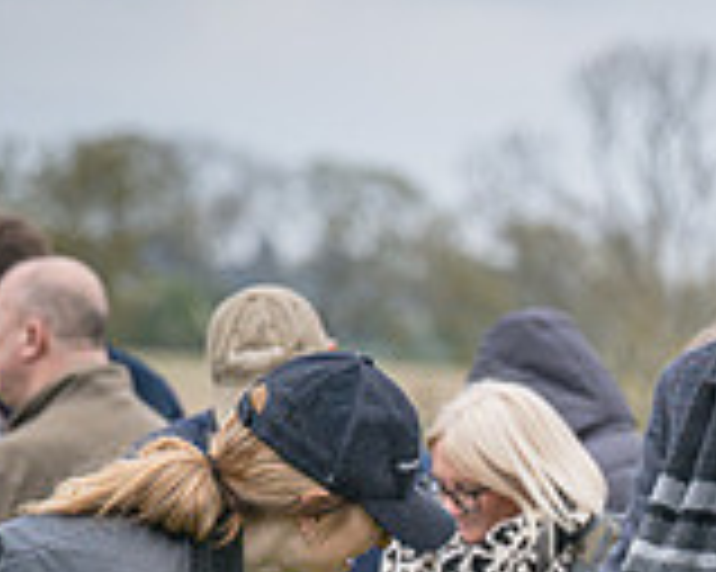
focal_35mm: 517
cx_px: 970
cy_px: 950
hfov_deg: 3.7
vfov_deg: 3.0
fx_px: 10949
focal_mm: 130
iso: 400
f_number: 4
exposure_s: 1/3200
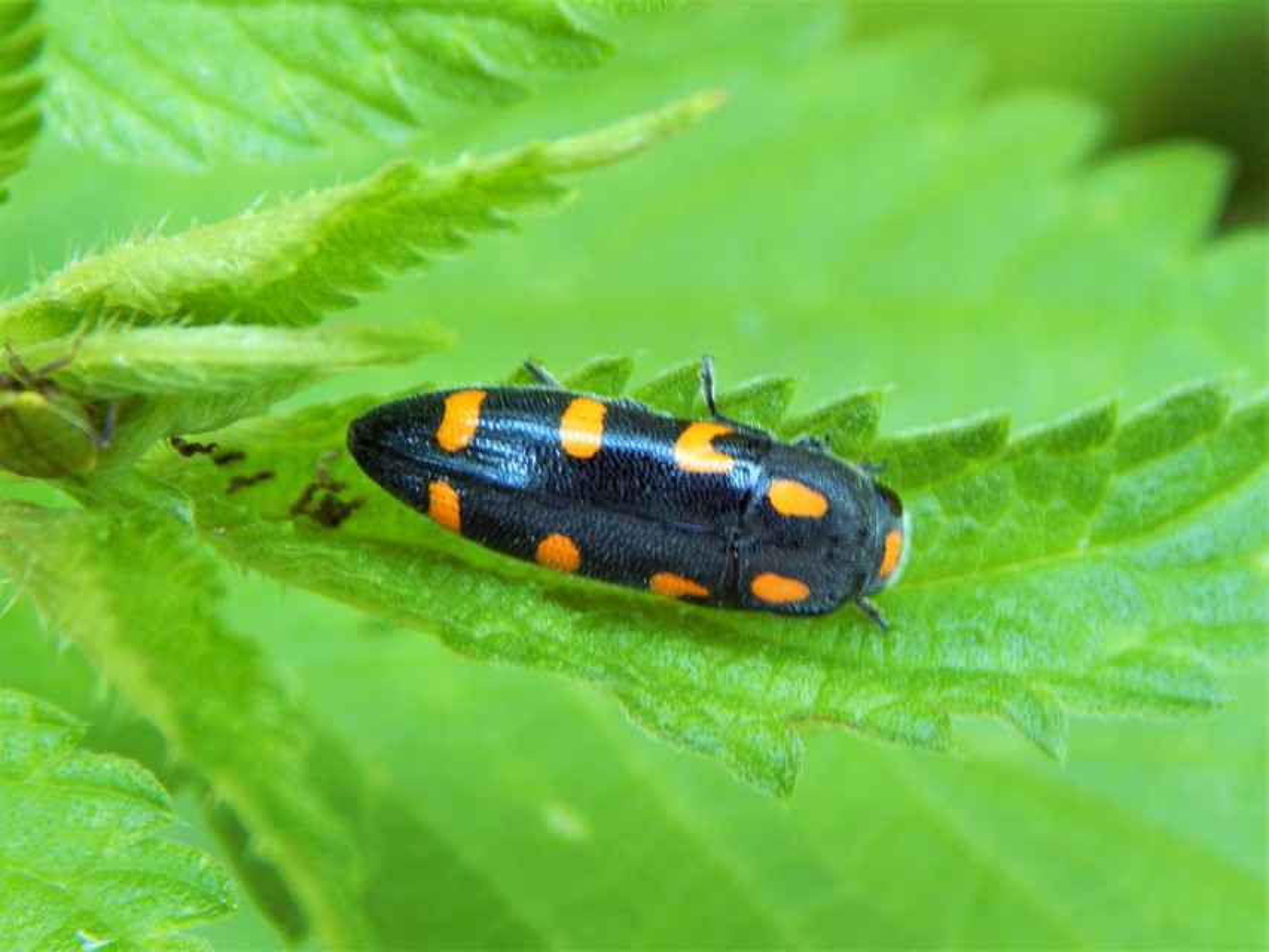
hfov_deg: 15.1
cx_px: 634
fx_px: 4803
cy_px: 476
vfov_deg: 11.3
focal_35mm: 131
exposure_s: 1/30
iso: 220
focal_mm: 23.4
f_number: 4.8
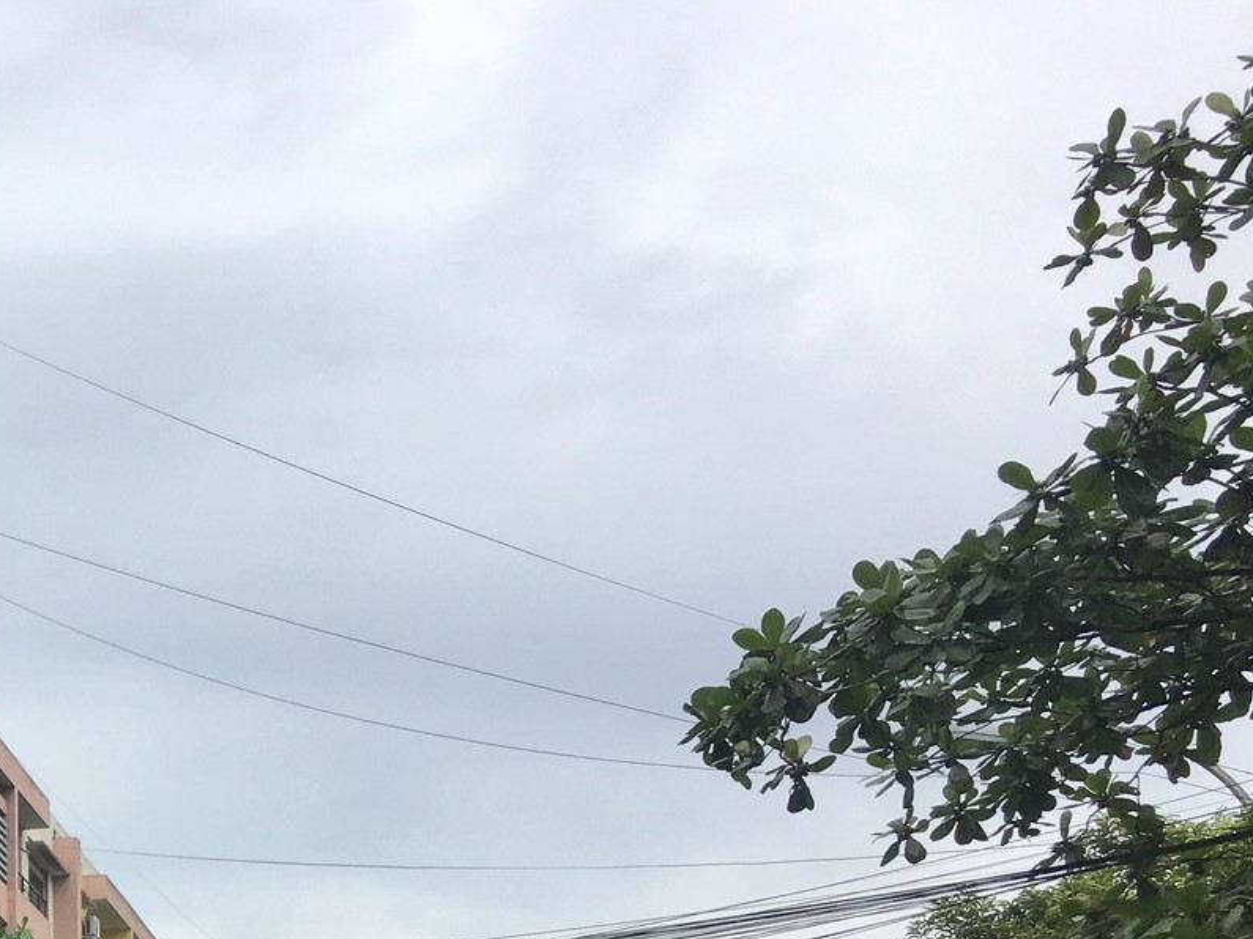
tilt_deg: +9.6
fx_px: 2642
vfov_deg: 19.0
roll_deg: -1.0
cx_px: -258
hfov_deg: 24.2
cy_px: 1142
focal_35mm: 73
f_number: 2.2
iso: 25
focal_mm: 4.15
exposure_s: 1/739
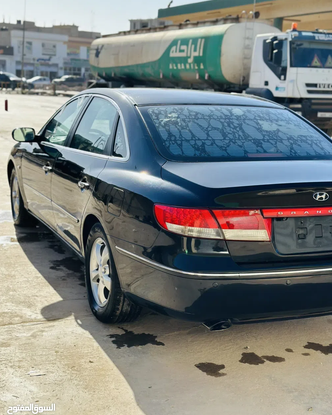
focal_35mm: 51
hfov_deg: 29.7
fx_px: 626
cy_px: 209
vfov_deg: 36.7
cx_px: 168
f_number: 1.78
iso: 100
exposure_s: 1/3597
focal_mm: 6.86
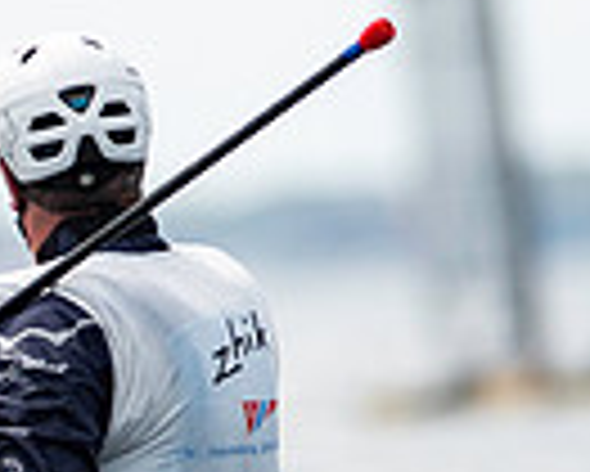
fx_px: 32590
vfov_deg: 0.8
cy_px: 762
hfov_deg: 1.0
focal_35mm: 1865
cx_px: -482
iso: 400
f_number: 5
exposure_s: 1/5000
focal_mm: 300
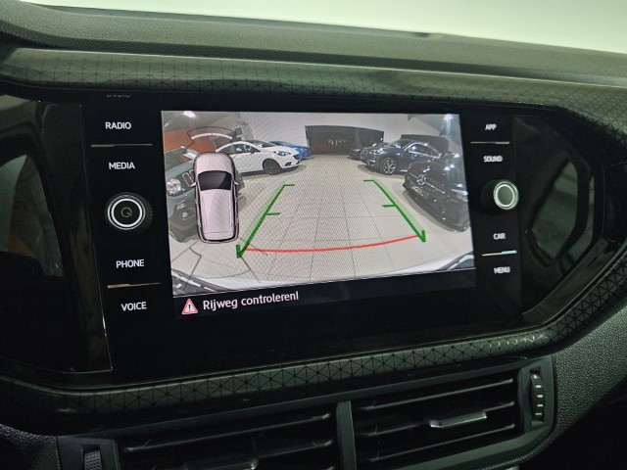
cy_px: 235
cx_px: 314
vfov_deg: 58.9
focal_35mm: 23
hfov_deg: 73.9
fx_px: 417
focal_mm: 6.3
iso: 800
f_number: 1.7
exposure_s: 1/100
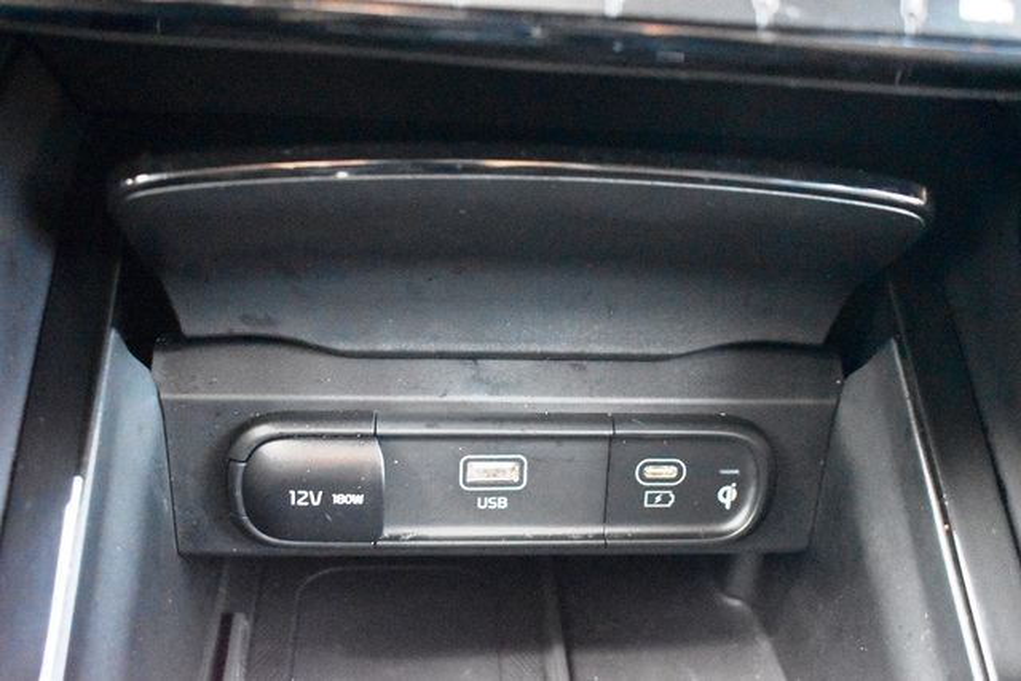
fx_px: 1191
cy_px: 340
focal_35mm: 42
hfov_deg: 46.4
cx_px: 510
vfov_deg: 31.9
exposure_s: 1/60
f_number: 4.2
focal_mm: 28
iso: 12800
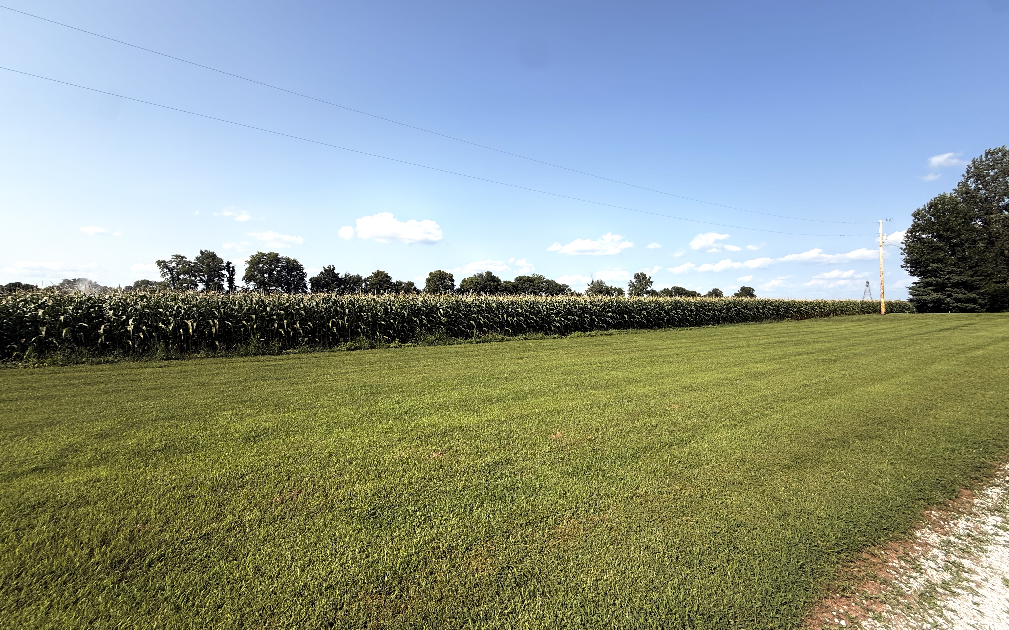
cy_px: 310
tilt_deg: +1.0
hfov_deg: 101.5
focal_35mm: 15
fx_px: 412
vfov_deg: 74.8
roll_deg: -1.7
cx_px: 508
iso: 20
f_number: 2.2
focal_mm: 2.22
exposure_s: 1/876
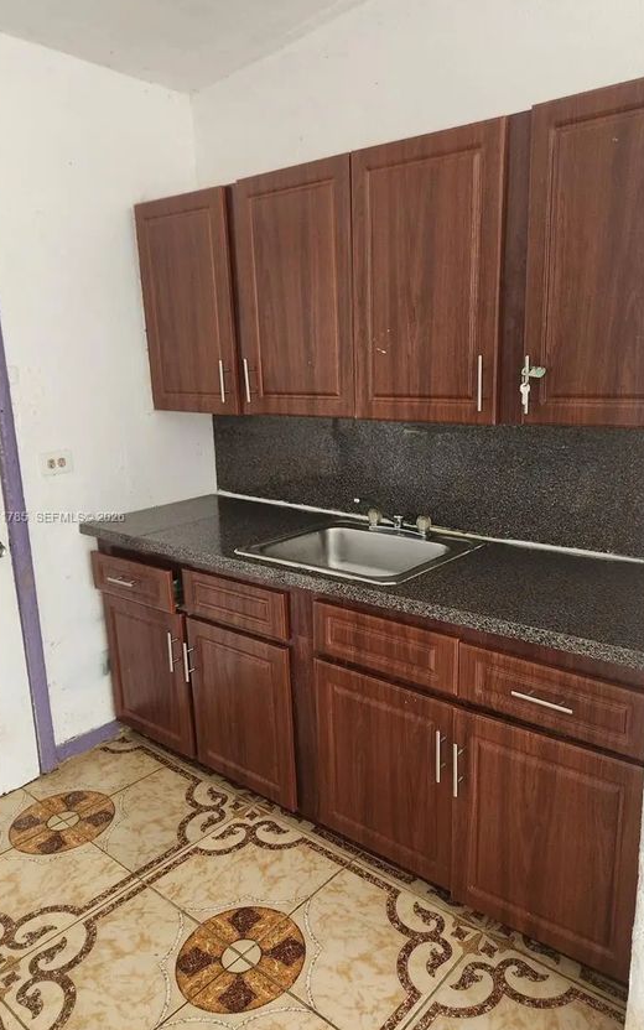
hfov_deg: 49.2
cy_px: 518
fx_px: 702
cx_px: 358
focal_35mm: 25
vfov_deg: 72.5
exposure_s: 1/120
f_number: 1.8
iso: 500
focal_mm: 5.4
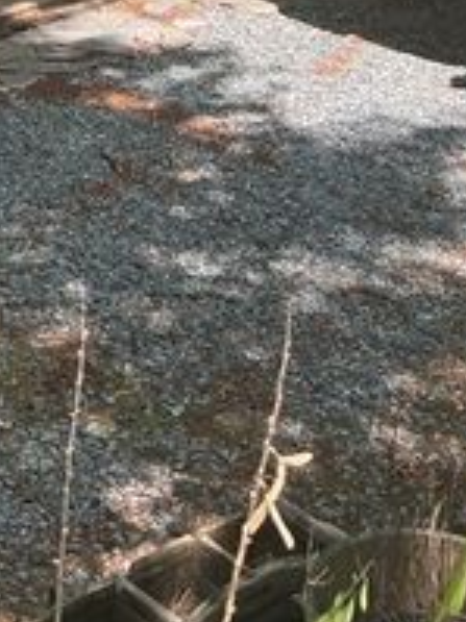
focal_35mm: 87
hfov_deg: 16.6
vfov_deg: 19.0
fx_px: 1563
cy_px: -377
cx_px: -6
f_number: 1.5
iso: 50
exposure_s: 1/909
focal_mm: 5.7
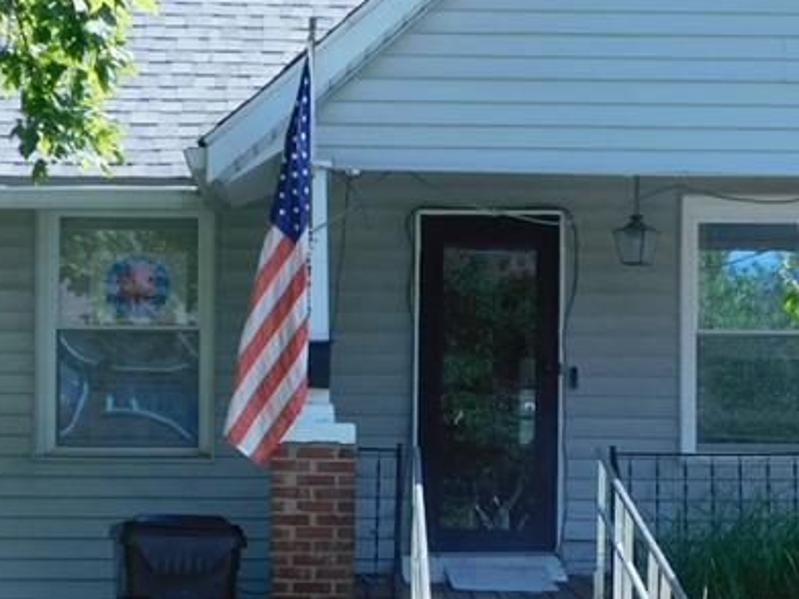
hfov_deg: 15.1
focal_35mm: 131
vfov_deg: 11.3
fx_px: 3023
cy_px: 460
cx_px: 411
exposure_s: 1/320
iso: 125
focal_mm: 9
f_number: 4
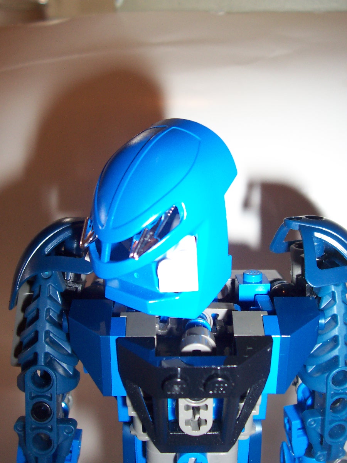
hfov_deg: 38.7
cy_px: 232
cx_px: 174
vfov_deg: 50.1
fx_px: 495
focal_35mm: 37
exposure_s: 1/60
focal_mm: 5.6
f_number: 2.8
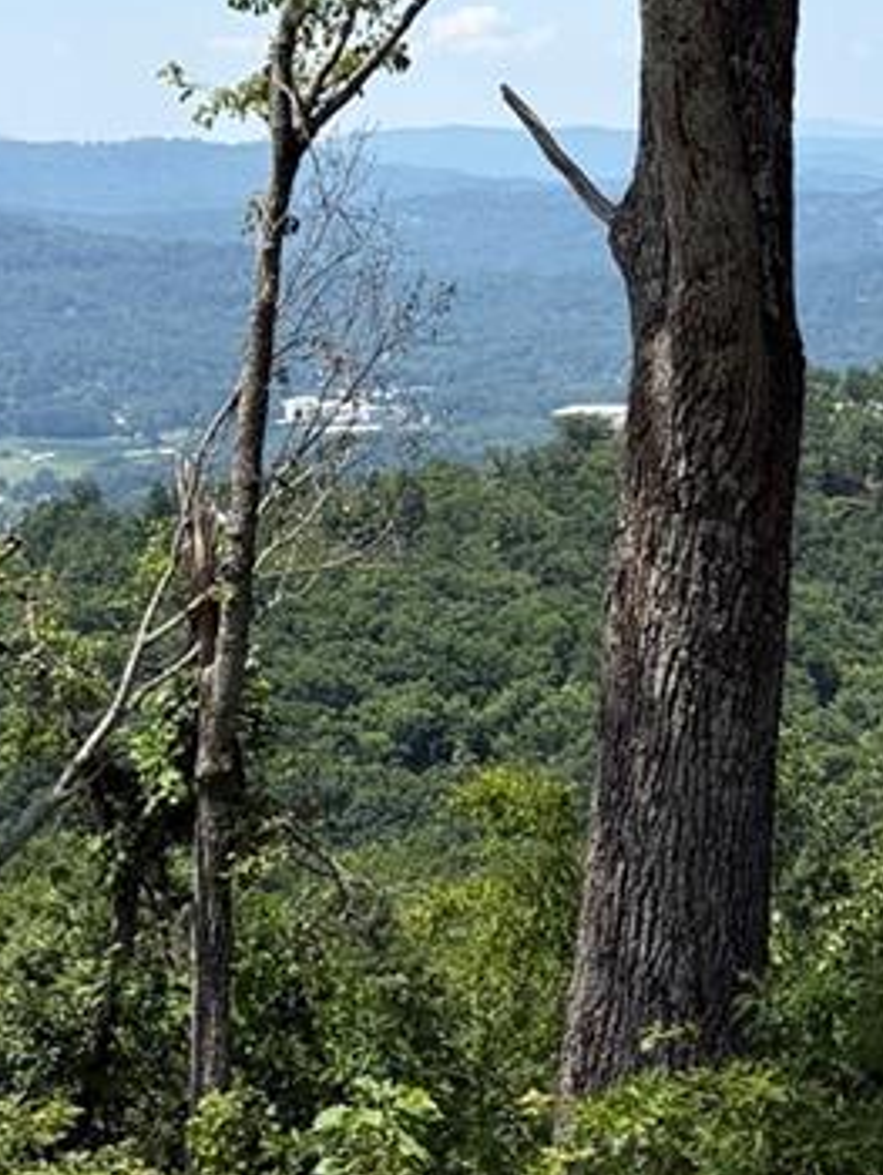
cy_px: -611
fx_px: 3873
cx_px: 859
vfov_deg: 15.8
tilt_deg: +11.0
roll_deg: +1.0
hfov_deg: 12.9
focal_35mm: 114
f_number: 1.6
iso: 50
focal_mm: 5.96
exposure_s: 1/2747
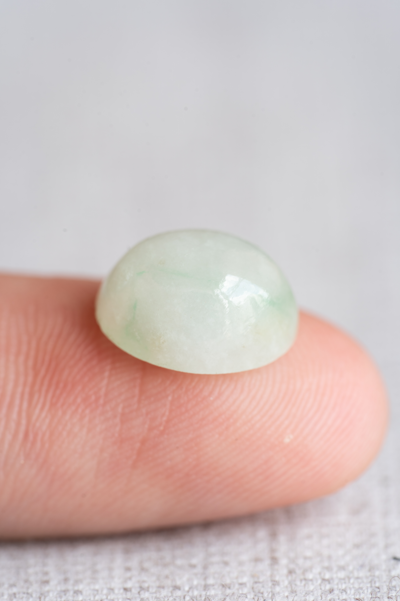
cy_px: 300
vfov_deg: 22.6
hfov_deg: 15.2
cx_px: 200
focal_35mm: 90
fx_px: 1500
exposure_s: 1/10
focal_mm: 90
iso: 100
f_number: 7.1
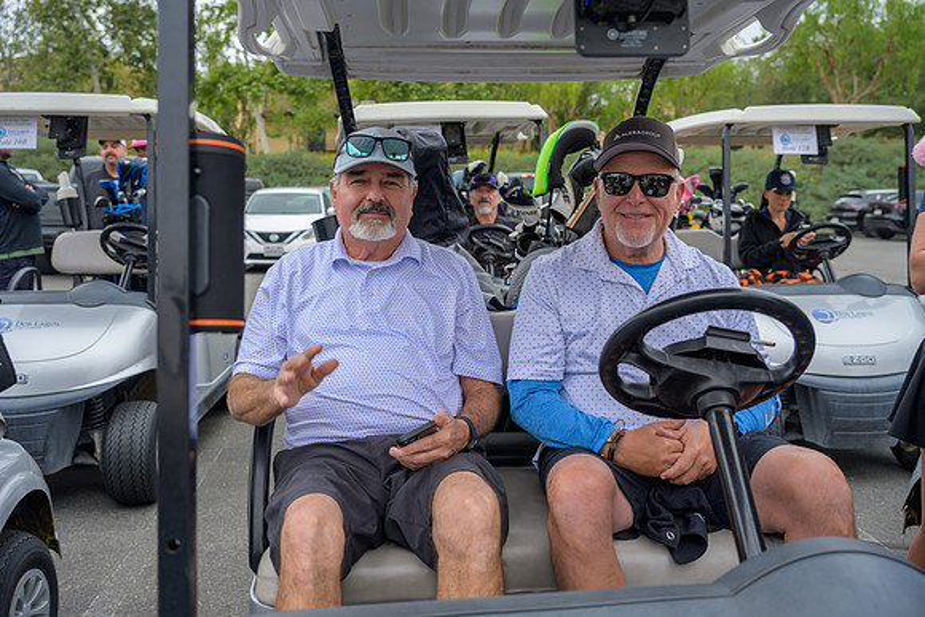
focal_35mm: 34
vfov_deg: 38.9
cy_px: 308
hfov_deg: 55.8
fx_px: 874
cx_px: 462
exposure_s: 1/200
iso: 100
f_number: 4
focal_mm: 34
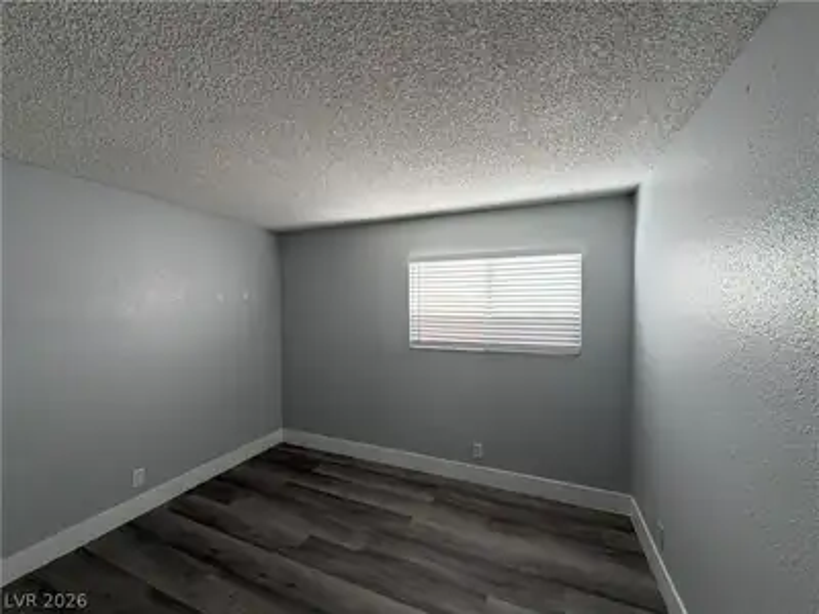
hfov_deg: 102.1
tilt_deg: -0.3
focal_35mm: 14
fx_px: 331
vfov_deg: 85.7
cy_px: 307
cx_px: 410
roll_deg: +0.9
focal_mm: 2.22
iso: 100
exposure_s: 1/121
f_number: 2.2
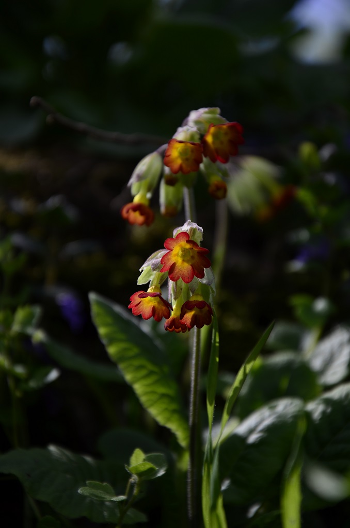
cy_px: 264
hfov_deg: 8.7
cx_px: 175
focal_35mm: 158
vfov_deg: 13.1
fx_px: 2308
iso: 200
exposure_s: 1/800
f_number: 5.6
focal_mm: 105
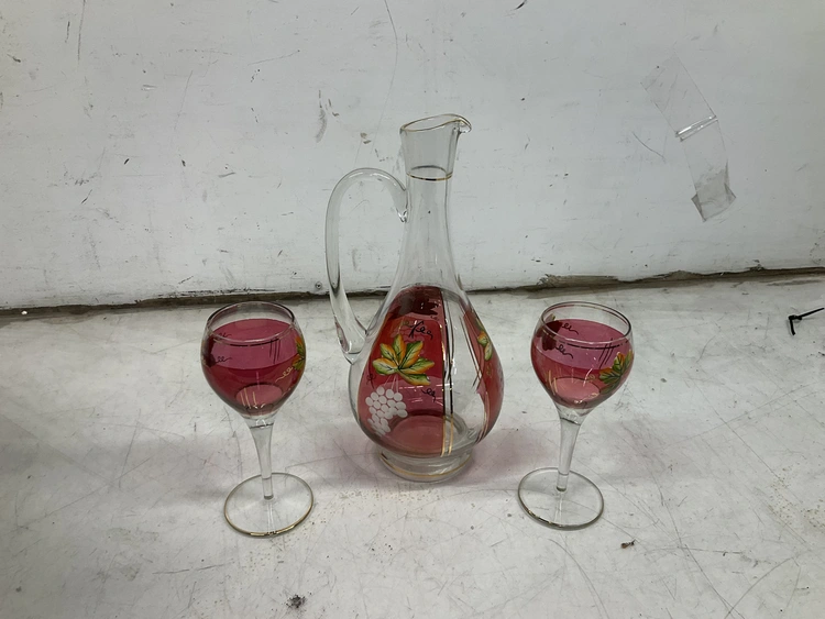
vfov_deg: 48.3
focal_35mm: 29
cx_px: 412
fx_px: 691
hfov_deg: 61.6
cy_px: 310
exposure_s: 1/120
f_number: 1.8
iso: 25
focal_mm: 3
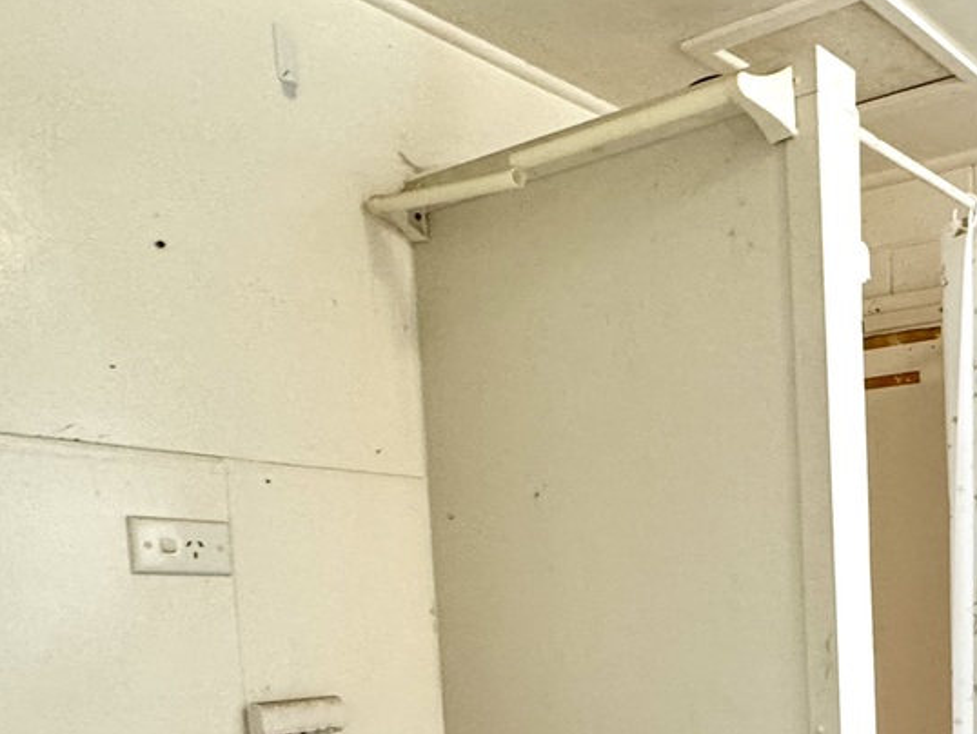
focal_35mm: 39
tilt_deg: -6.5
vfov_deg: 33.6
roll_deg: +0.6
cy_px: 740
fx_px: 1101
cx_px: 981
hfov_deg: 41.5
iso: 200
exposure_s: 1/50
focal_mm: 2.22
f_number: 2.2
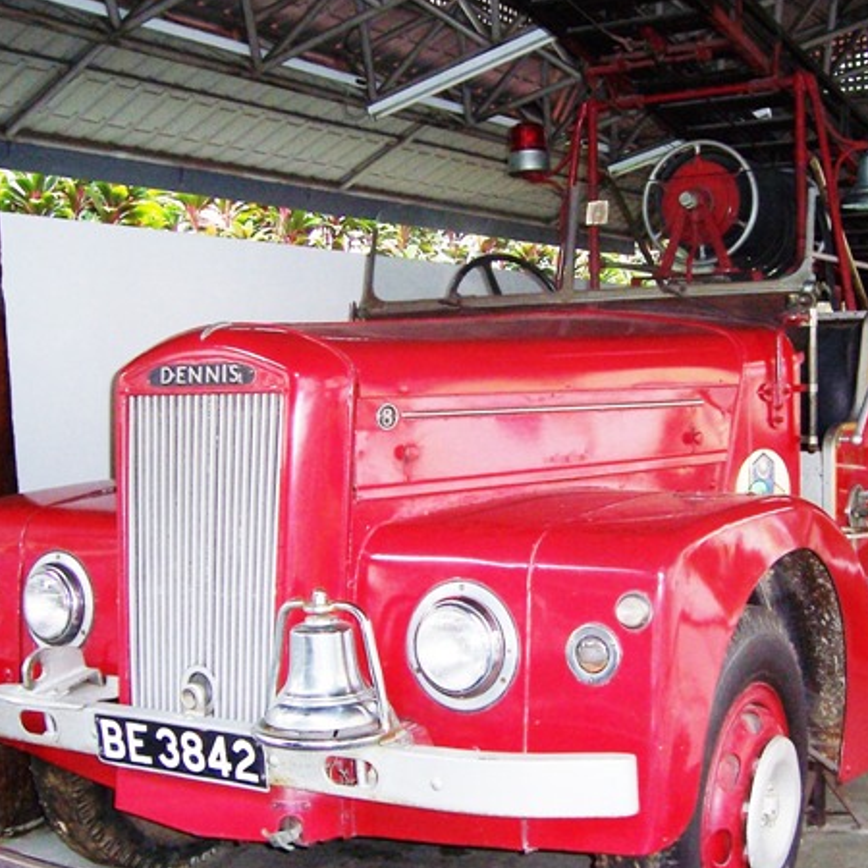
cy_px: 461
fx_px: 1390
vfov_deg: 34.7
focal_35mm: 49
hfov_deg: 34.5
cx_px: 531
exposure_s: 1/60
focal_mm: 6
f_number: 3
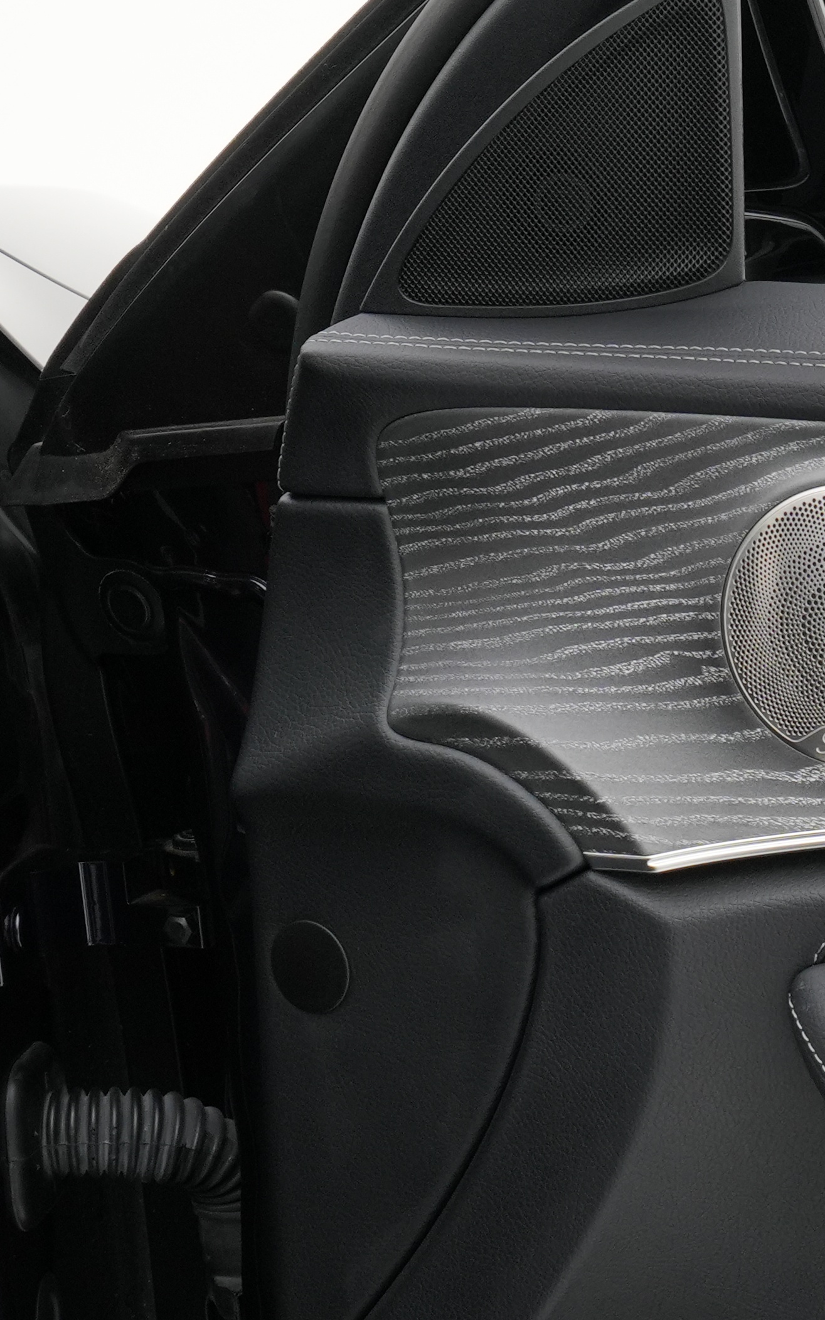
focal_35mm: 158
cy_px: 1253
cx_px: 1610
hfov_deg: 8.0
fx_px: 5666
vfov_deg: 13.1
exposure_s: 1/40
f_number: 8
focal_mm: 35
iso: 500
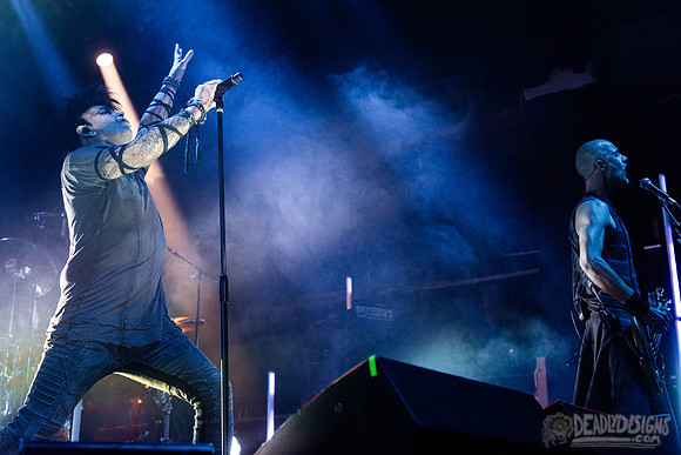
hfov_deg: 40.9
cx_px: 316
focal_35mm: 48
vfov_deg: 27.9
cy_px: 221
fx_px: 914
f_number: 3.5
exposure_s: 1/500
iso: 2500
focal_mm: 45
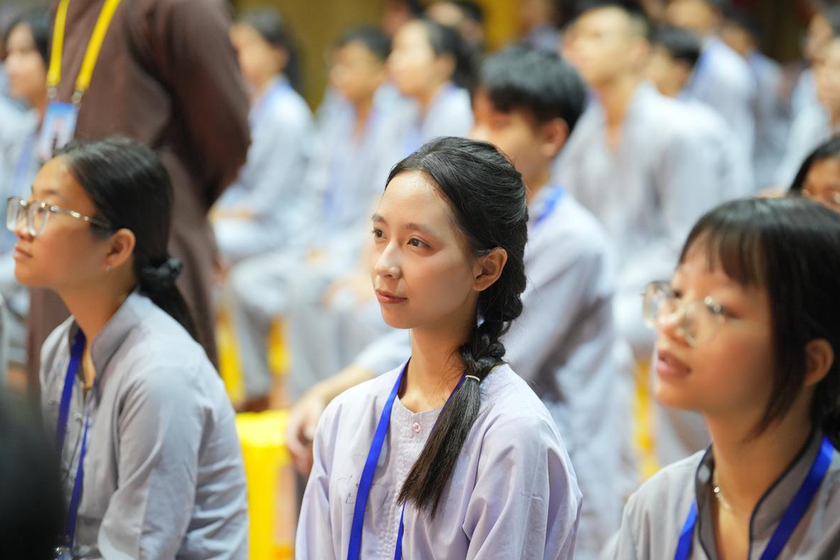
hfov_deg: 17.6
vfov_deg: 11.8
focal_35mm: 116
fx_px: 2706
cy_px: 282
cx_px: 419
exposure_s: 1/100
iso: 4000
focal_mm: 115
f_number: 2.8
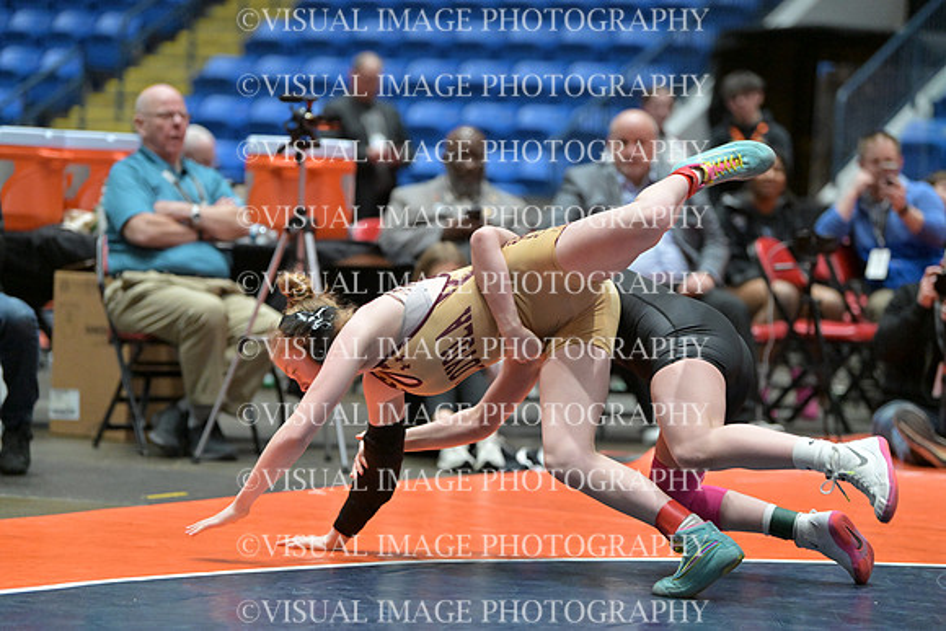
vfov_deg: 9.8
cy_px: 316
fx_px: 3680
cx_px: 473
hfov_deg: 14.7
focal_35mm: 140
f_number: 2.8
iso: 6400
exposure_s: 1/800
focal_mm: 140
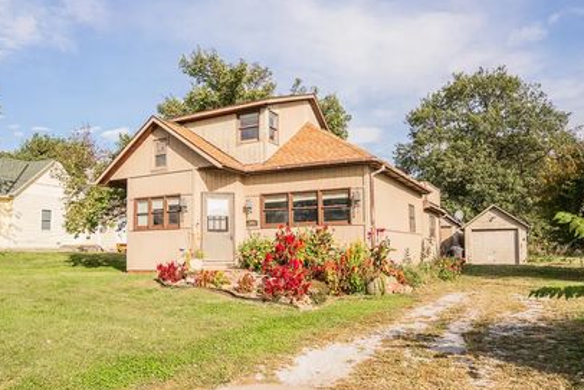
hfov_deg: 65.4
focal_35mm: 28
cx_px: 273
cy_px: 214
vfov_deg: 46.4
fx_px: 454
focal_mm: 17
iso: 200
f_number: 2.8
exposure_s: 1/4000
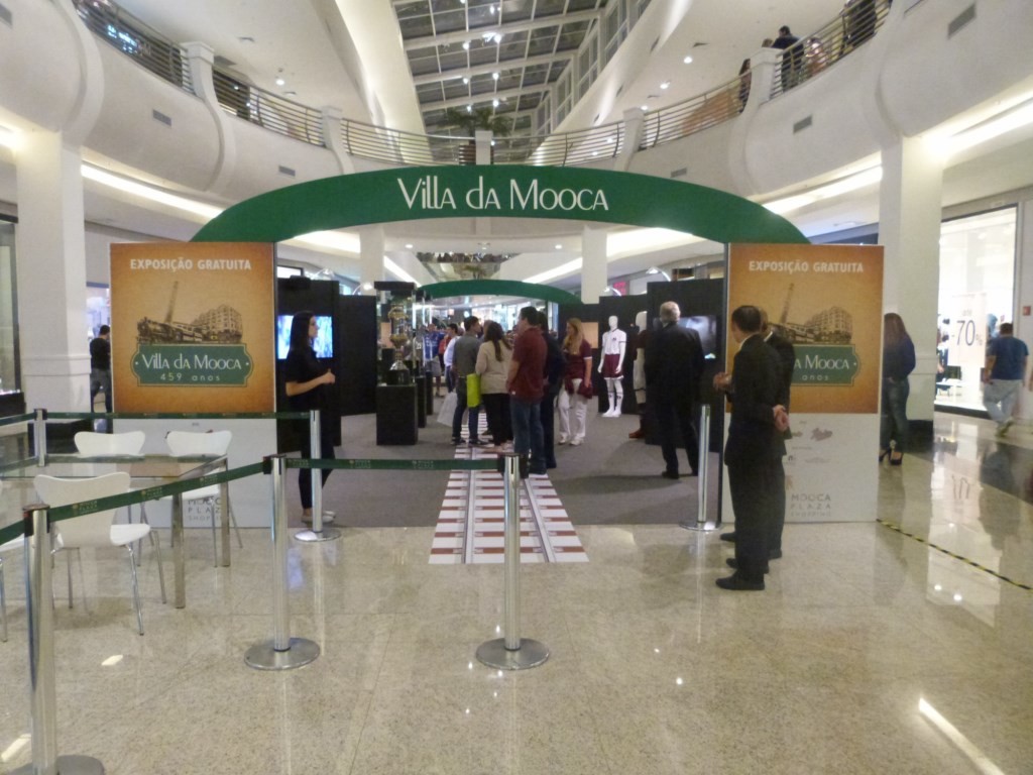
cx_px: 516
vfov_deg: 54.9
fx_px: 746
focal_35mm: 25
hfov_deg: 69.4
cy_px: 388
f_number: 2.8
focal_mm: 4.5
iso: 800
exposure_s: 1/40
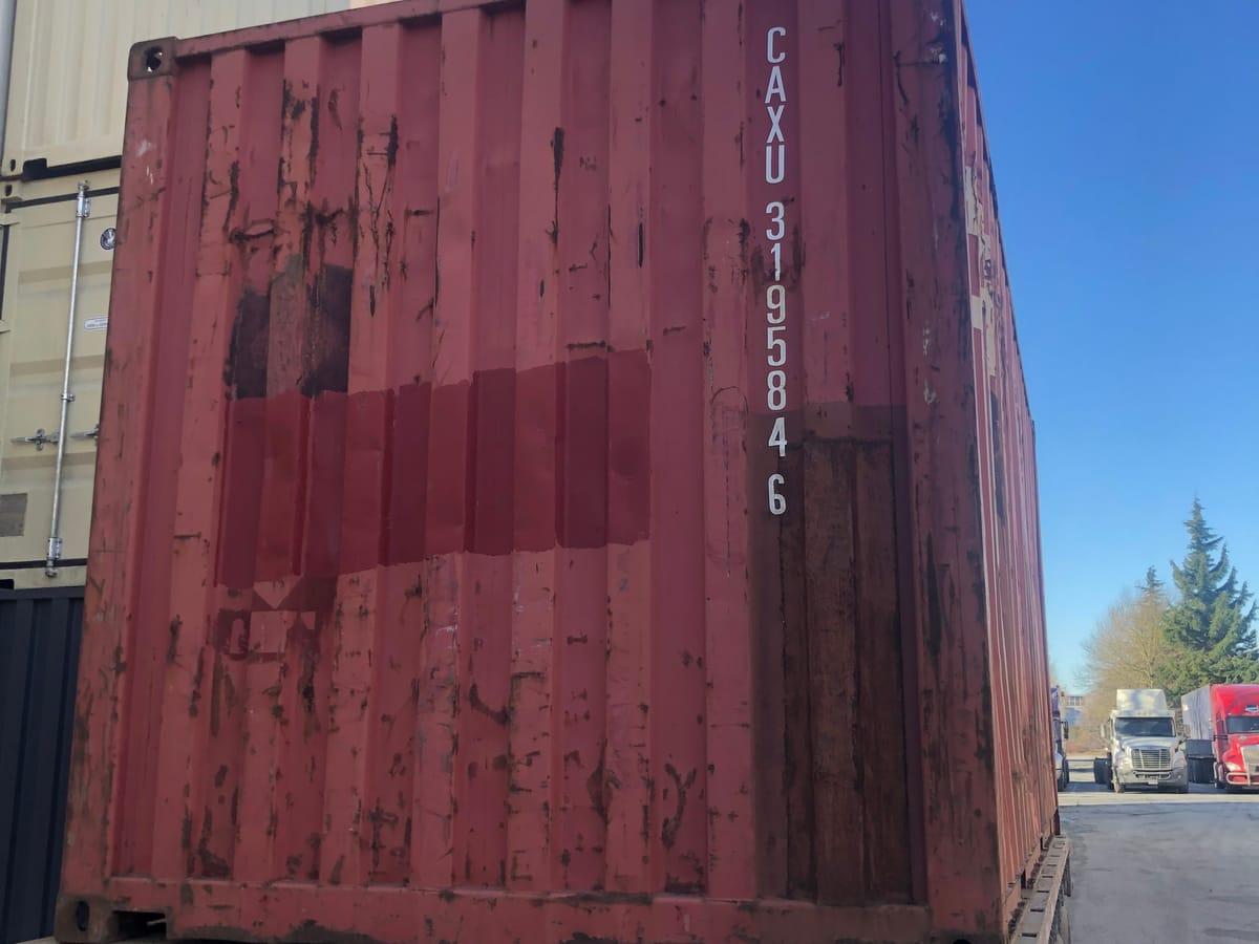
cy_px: 472
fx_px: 1018
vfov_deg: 49.7
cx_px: 630
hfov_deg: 63.4
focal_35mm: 28
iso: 20
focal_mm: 3.99
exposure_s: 1/258
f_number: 1.8
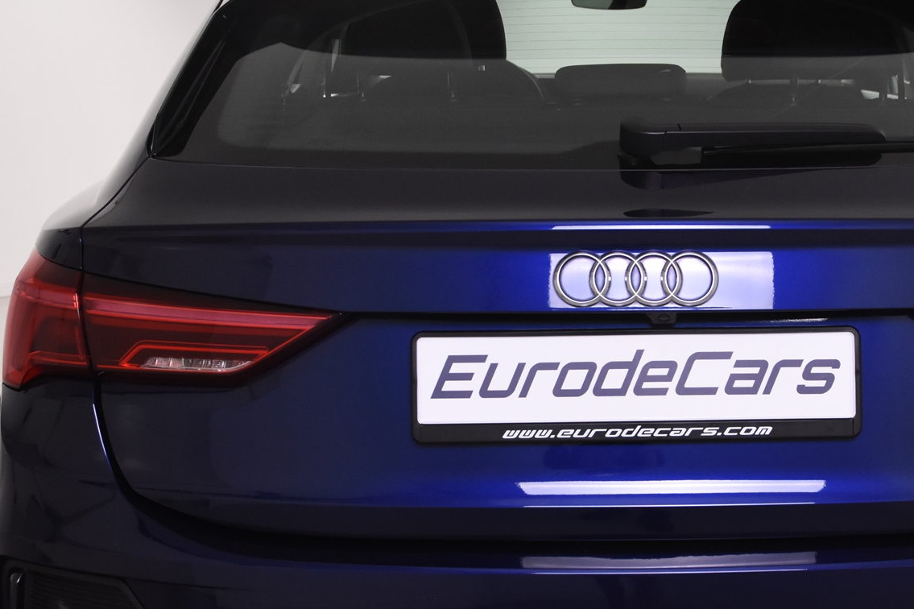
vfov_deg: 20.6
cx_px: 629
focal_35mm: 66
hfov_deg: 30.2
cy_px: 375
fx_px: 1675
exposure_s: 1/125
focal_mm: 26
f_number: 5.6
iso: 1600
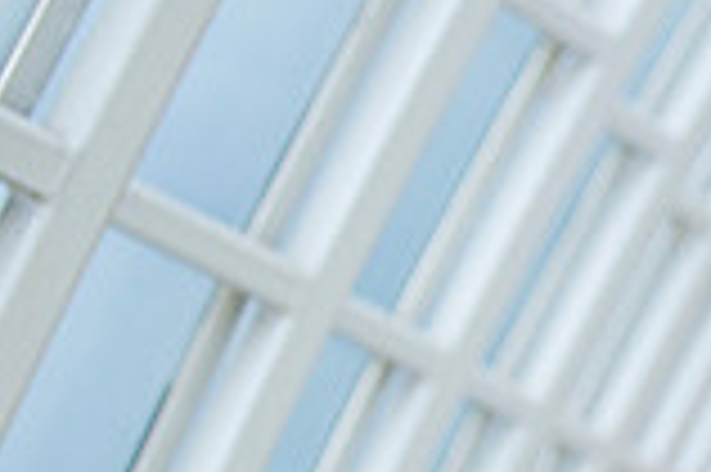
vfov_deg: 5.3
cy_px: 670
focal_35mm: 257
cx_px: 1089
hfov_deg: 7.9
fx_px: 5070
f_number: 2.8
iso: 800
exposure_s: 1/500
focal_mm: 70
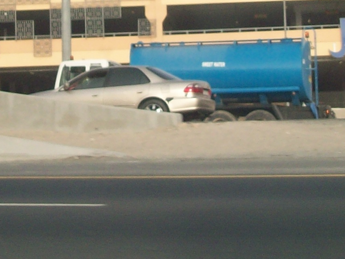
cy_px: -65
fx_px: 1305
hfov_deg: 15.0
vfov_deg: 11.1
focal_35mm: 131
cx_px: 138
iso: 64
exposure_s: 1/376
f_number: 2.8
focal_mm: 5.7
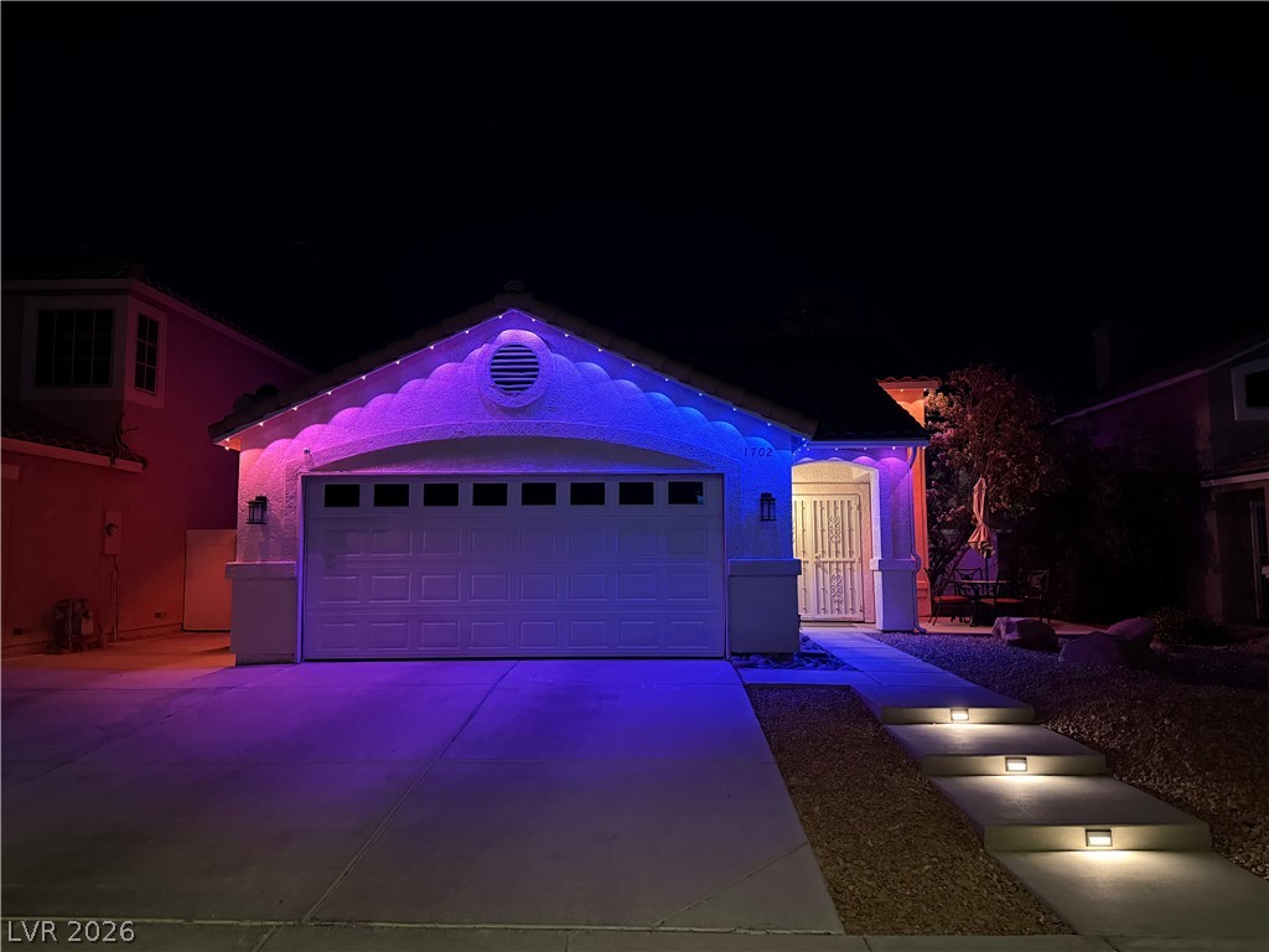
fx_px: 880
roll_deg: +0.5
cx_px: 634
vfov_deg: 56.8
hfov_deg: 71.6
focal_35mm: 24
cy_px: 476
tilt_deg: +5.5
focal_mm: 6.76
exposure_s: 1/29
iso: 1600
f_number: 1.78
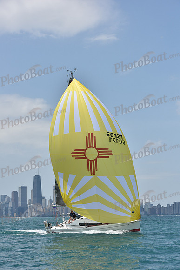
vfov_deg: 23.9
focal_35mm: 85
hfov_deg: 16.1
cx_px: 90
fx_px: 637
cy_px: 135
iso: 250
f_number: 8
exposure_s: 1/1250
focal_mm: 85
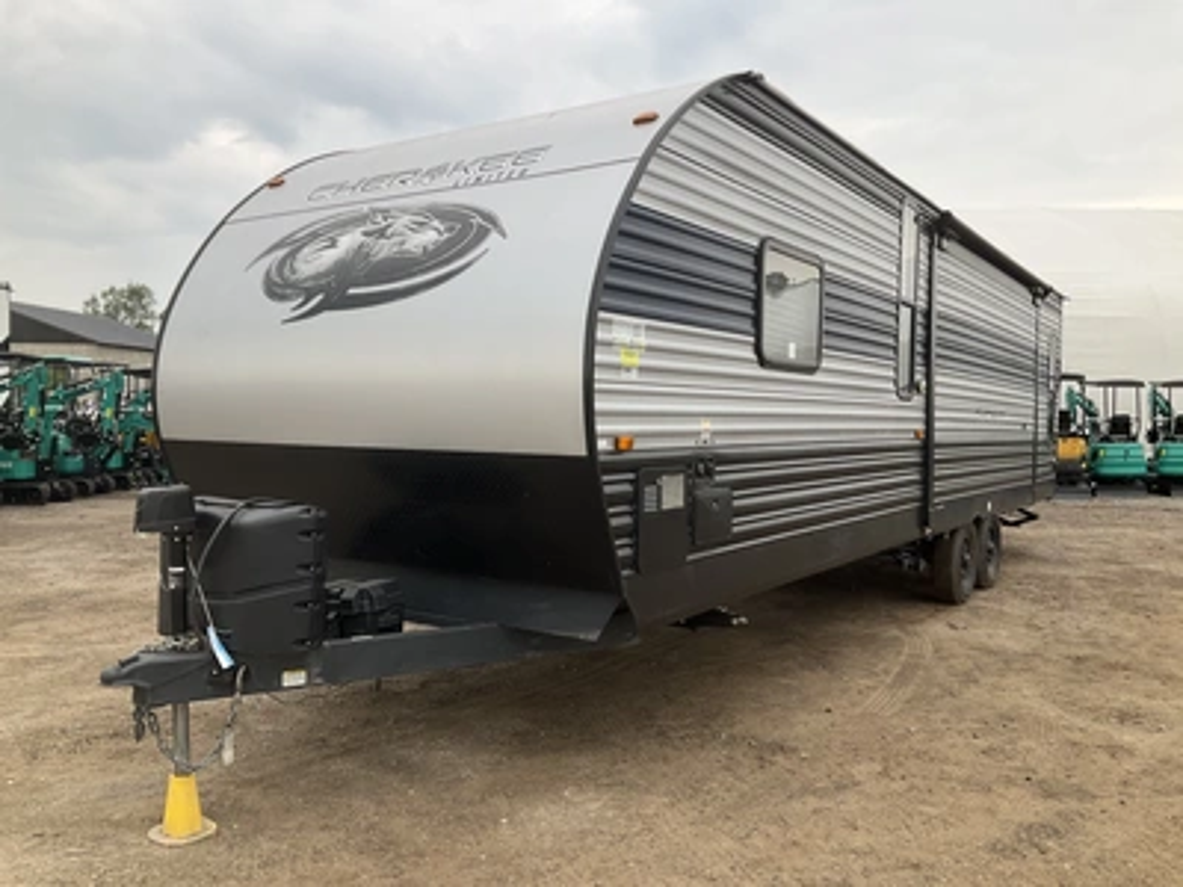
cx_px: 592
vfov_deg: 48.2
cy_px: 444
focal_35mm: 29
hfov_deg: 61.7
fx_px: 991
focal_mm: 3
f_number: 1.8
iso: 20
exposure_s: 1/205
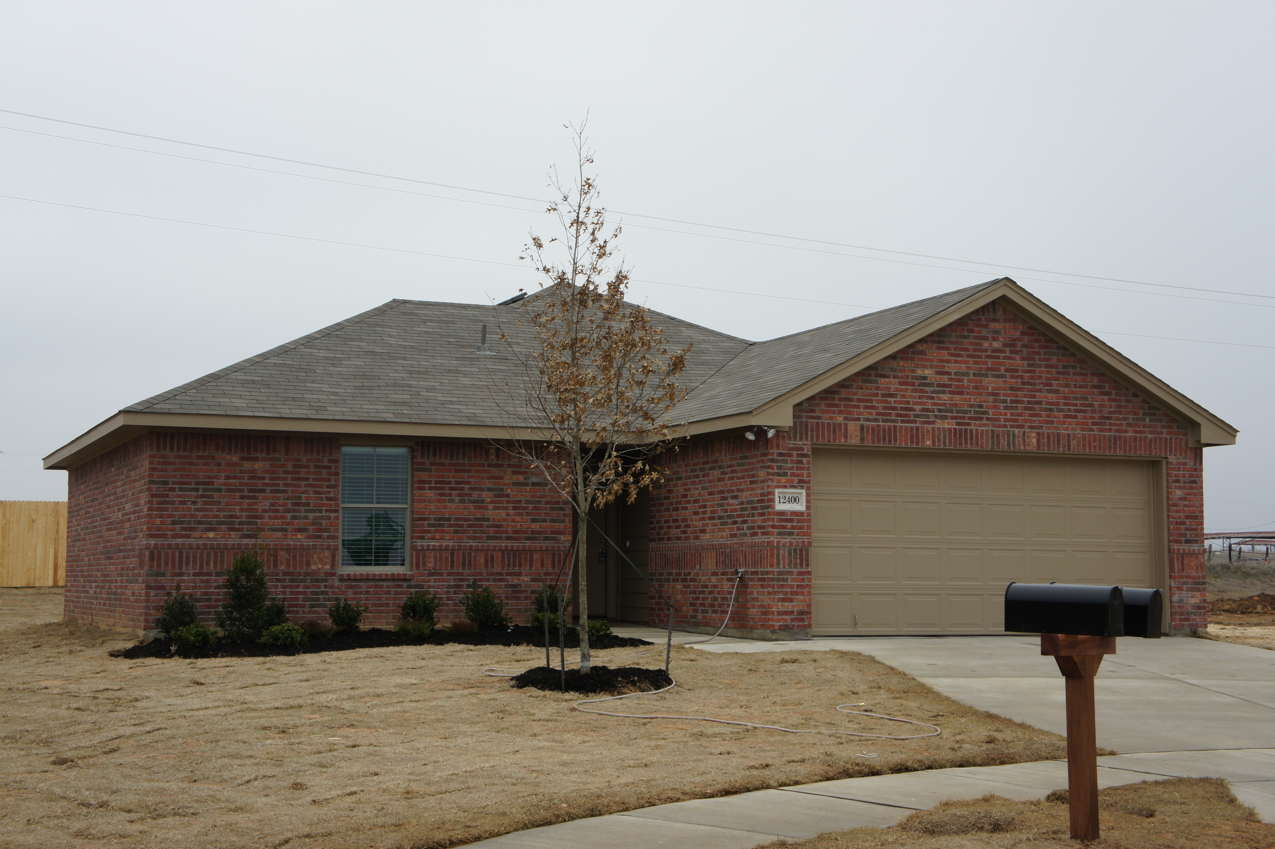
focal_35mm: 48
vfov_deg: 28.0
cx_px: 638
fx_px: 1699
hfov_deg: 41.1
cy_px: 424
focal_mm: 32
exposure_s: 1/80
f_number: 13
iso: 200
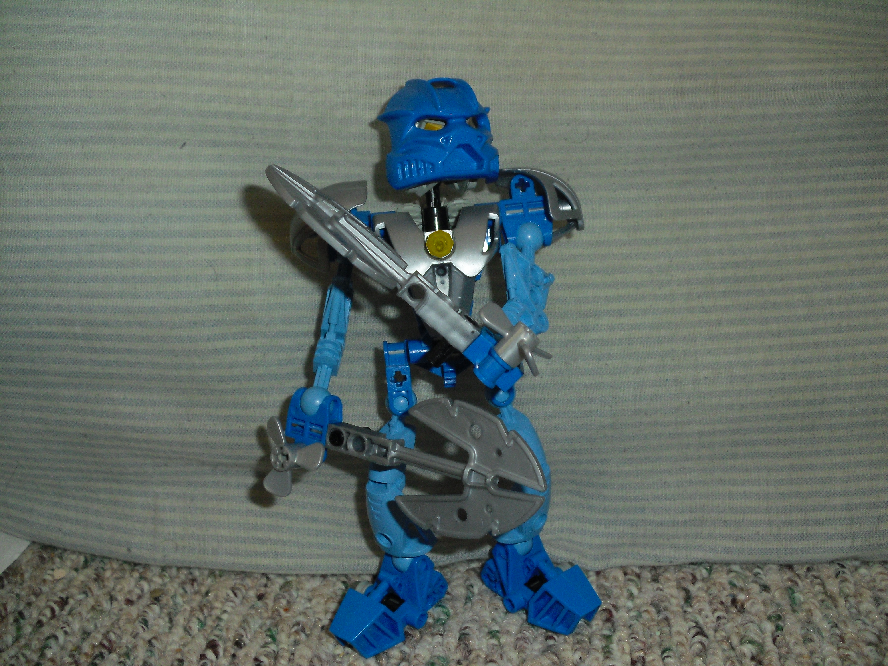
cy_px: 333
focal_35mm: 36
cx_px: 444
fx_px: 924
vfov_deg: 39.7
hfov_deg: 51.4
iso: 200
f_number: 3.1
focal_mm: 6.3
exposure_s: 1/60
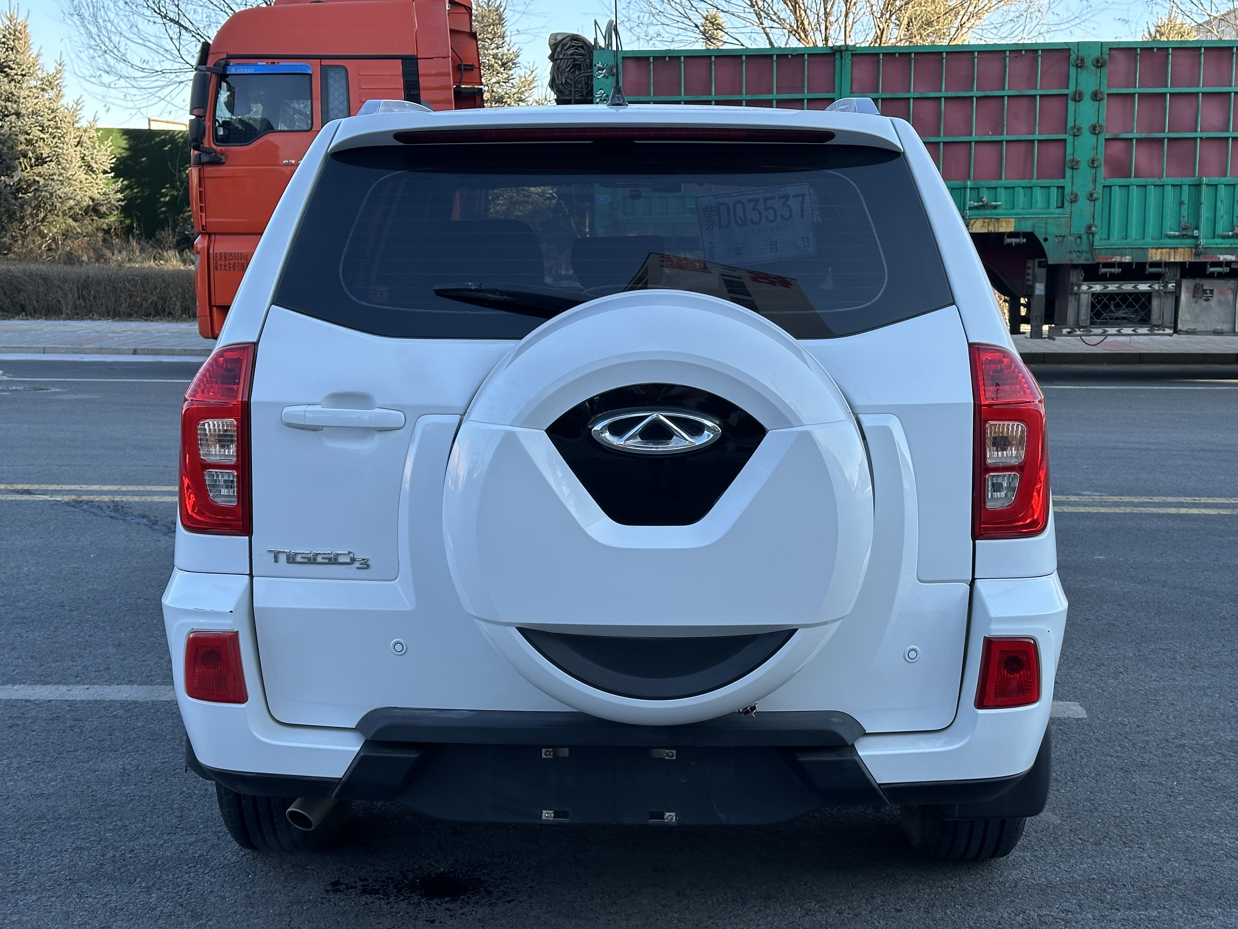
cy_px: 464
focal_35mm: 48
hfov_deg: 39.7
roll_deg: -0.3
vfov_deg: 30.3
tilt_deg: -8.5
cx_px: 619
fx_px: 1717
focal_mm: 6.86
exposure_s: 1/642
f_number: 1.78
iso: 64
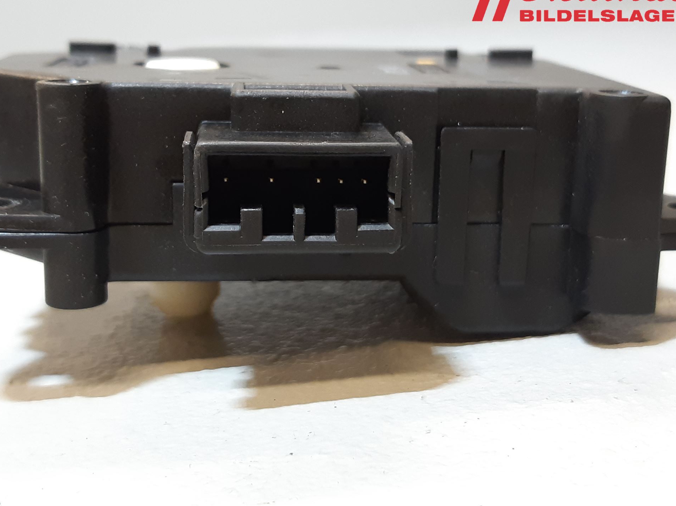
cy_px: 234
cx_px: 326
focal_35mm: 28
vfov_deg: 49.7
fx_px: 547
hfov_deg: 63.4
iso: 160
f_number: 1.7
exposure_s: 1/50
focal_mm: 3.93
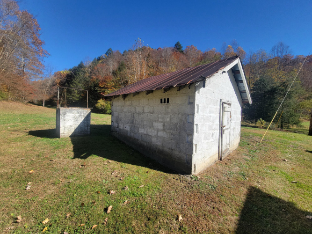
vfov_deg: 89.9
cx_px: 156
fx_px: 117
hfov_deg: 106.2
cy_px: 117
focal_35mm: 13
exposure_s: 1/1212
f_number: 2.2
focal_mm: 2.2
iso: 50
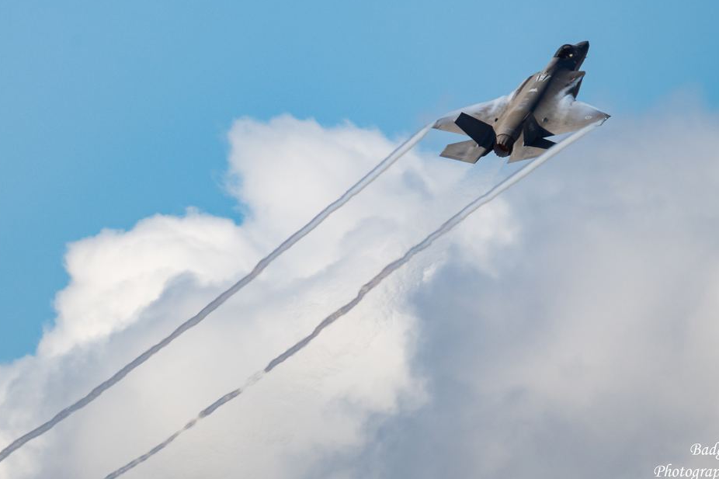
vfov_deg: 1.2
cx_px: 401
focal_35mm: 1147
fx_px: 22903
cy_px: 166
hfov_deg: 1.8
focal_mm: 600
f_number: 6.3
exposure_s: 1/2000
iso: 250
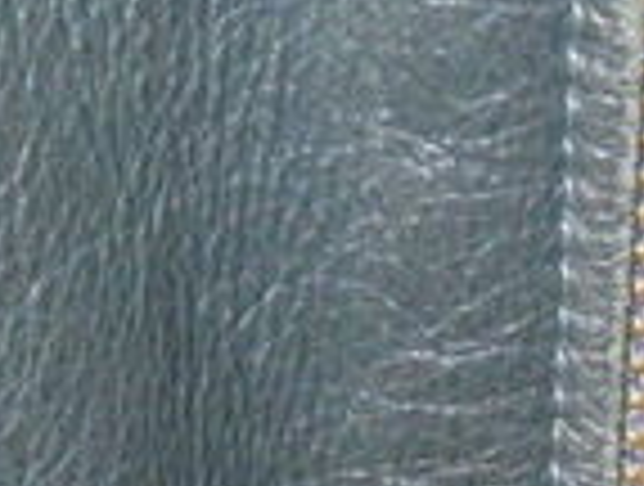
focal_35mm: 237
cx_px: 545
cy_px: 446
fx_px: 4420
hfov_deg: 8.3
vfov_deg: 6.3
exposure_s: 1/50
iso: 400
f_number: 3.8
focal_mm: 6.1
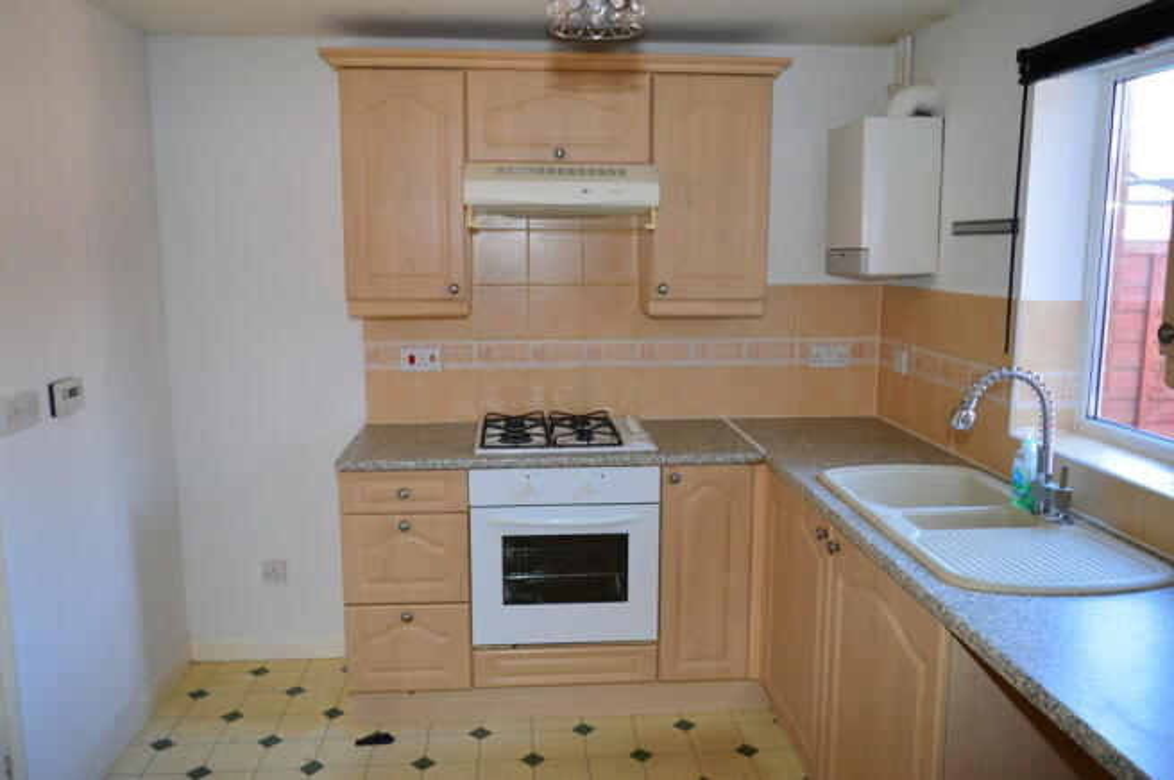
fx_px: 880
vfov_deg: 47.8
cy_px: 390
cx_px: 587
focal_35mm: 27
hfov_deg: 67.4
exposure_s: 1/60
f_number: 4
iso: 450
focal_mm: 18
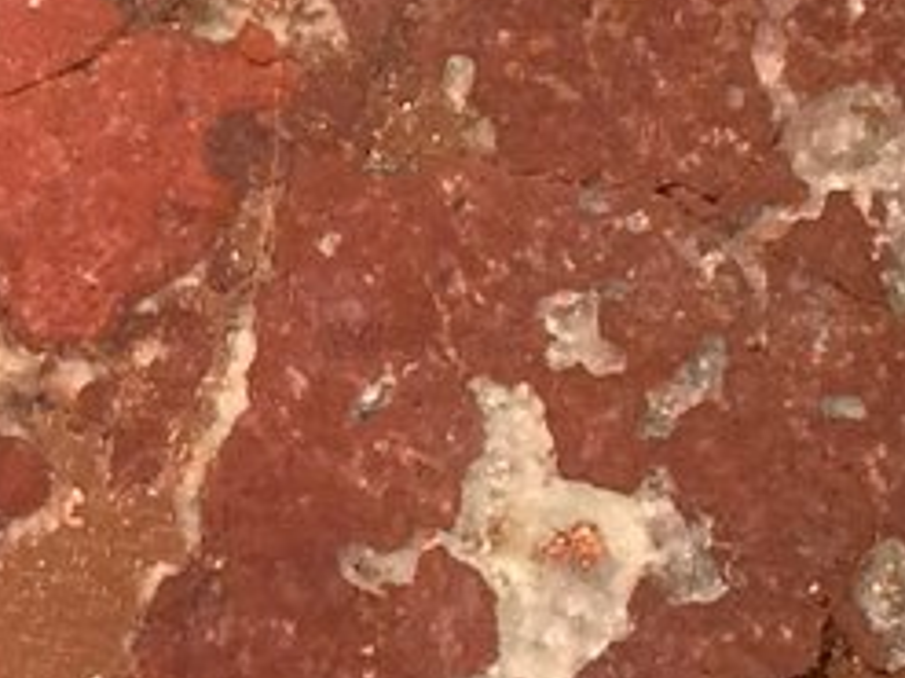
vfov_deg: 7.8
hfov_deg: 10.2
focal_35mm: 188
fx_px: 4913
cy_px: -29
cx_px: -429
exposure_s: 1/30
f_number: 2.2
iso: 160
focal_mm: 4.15
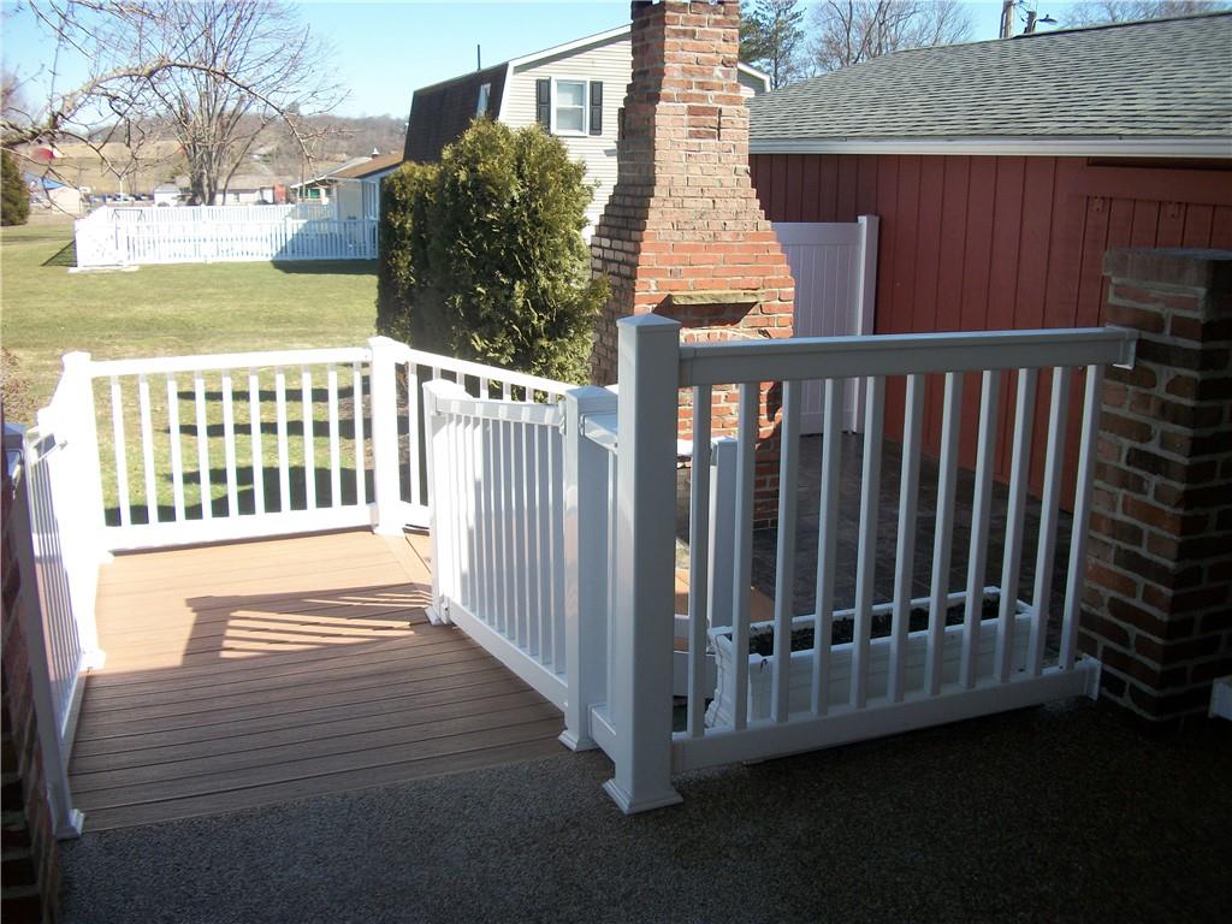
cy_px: 462
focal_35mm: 32
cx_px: 616
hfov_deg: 56.8
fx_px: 1139
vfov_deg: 44.2
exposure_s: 1/80
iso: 80
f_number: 8.8
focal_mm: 5.7
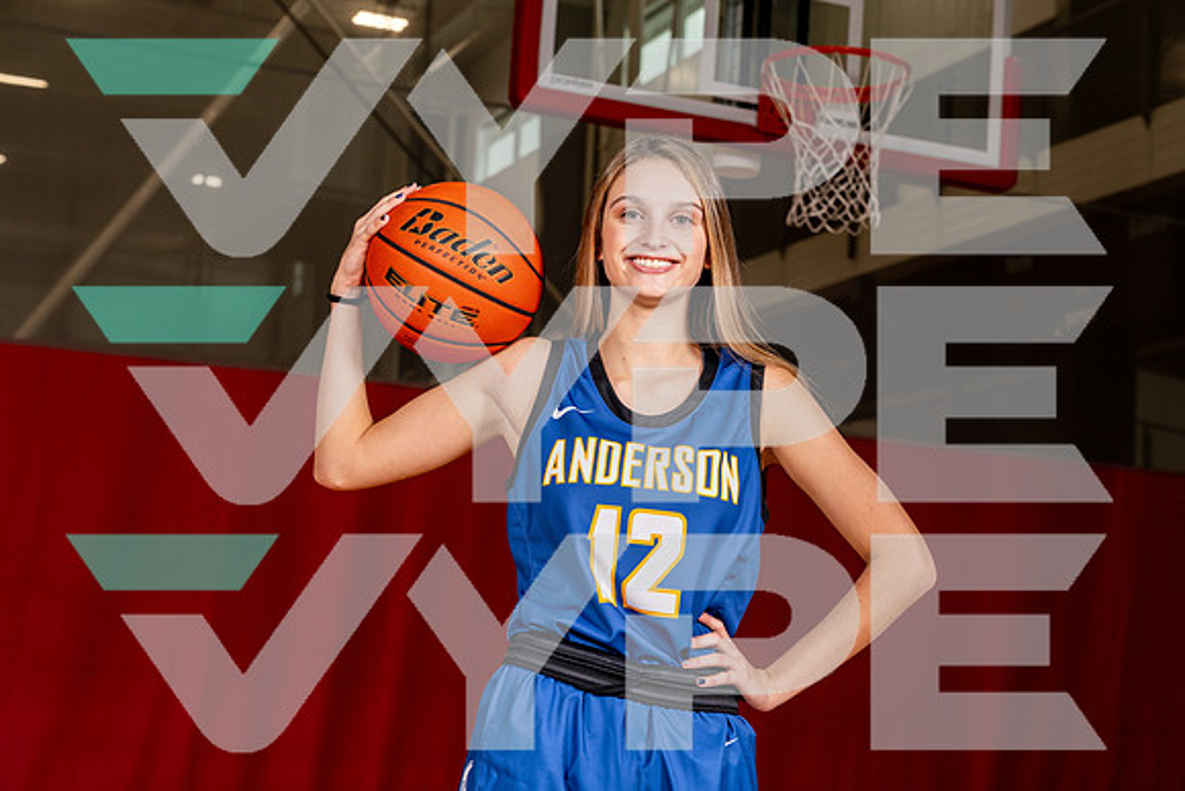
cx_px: 592
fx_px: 2008
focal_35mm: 61
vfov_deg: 22.3
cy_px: 396
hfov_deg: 32.9
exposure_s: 1/125
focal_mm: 61
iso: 100
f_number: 6.3
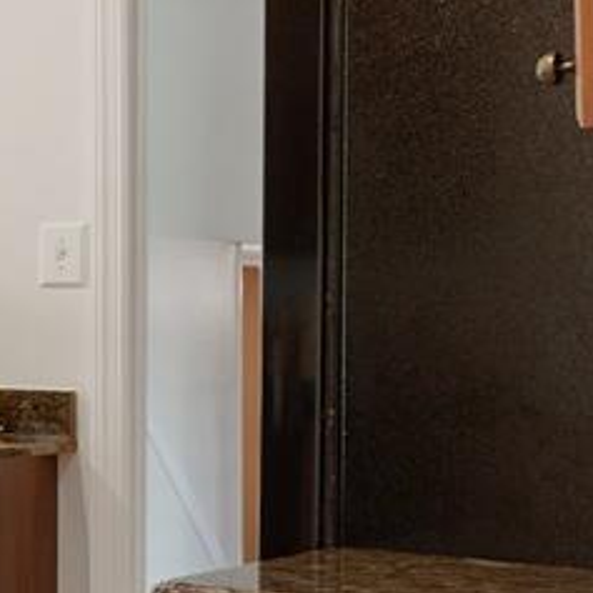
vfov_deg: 20.2
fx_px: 1667
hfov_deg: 11.1
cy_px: 345
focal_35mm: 86
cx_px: -1231
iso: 200
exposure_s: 1.3
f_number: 8
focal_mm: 16
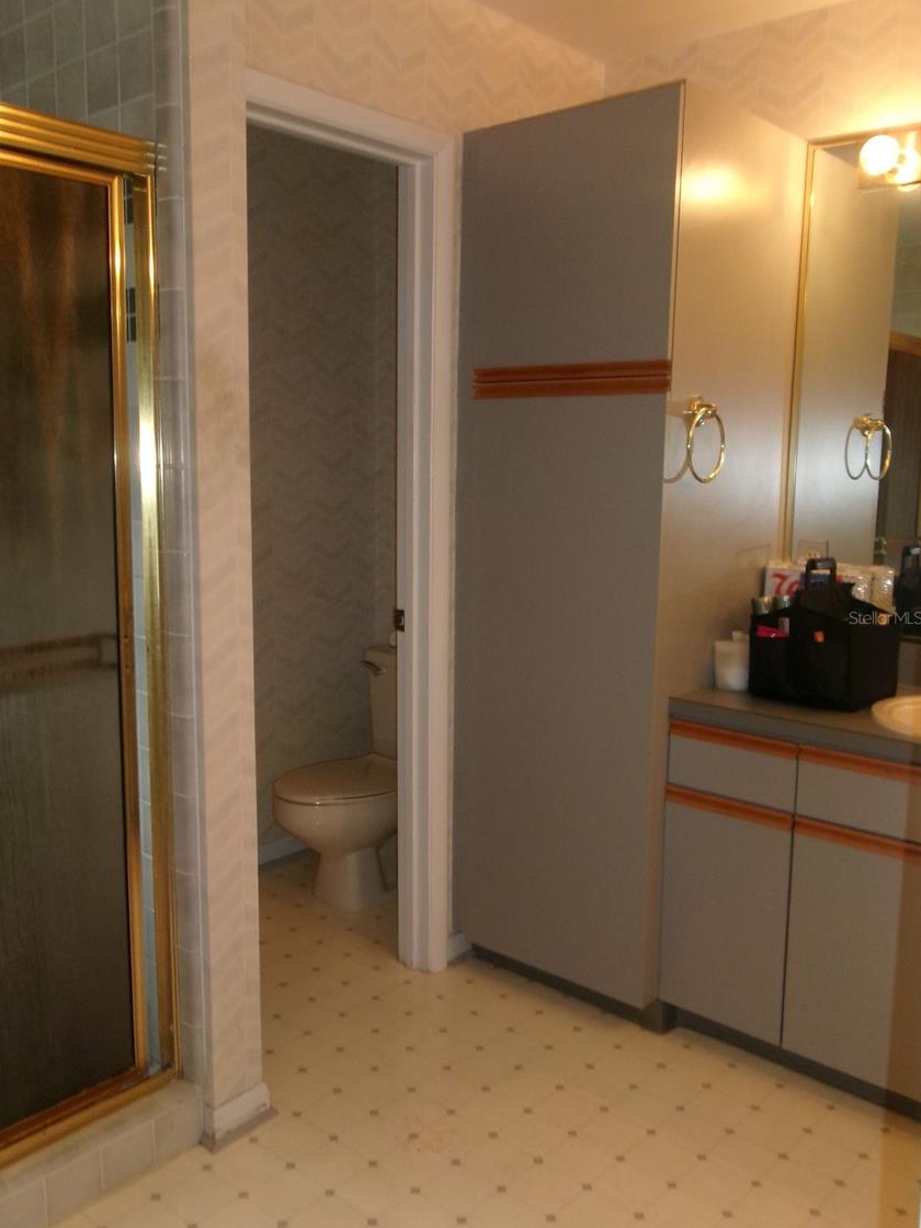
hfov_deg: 46.8
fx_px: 1064
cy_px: 617
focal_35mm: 30
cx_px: 433
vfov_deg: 60.0
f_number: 3.9
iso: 320
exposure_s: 1/34
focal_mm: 5.1
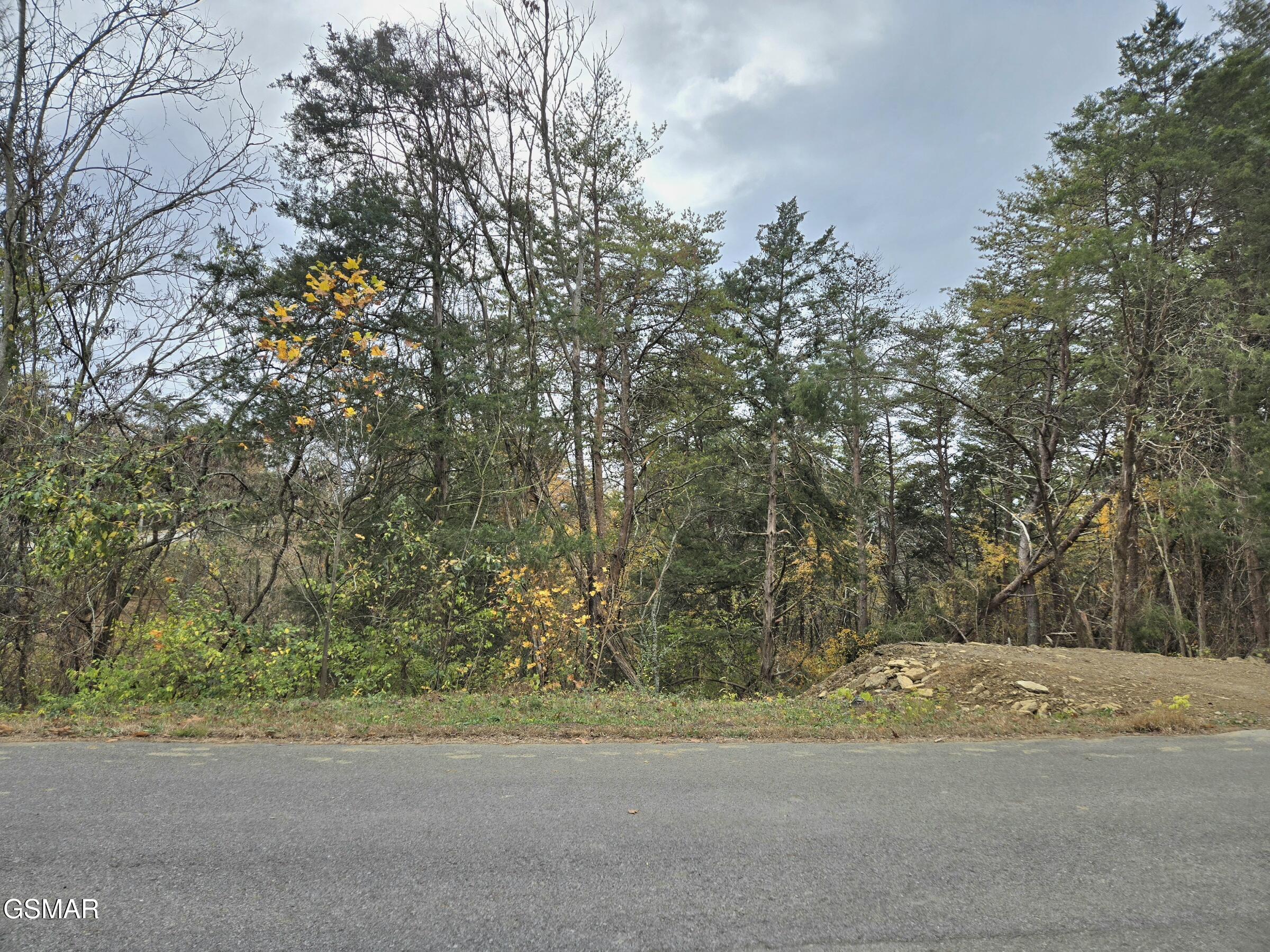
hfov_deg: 73.9
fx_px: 844
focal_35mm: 23
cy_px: 476
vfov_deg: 58.9
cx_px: 635
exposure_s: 1/2500
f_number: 1.8
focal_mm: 5.4
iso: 25
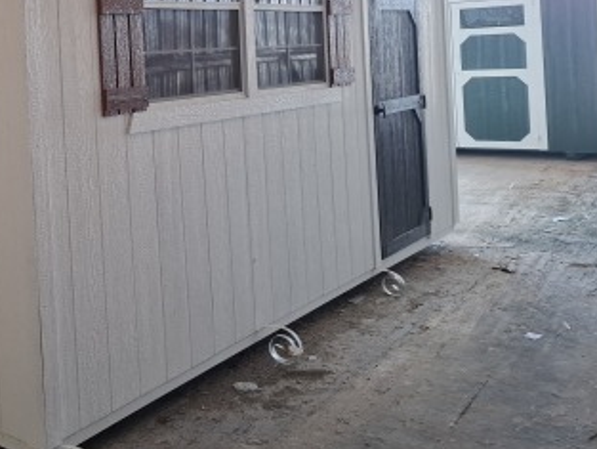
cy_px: 57
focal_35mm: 47
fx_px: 811
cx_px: 2
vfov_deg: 29.8
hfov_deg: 36.4
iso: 200
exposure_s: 1/60
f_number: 1.8
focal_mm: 5.54
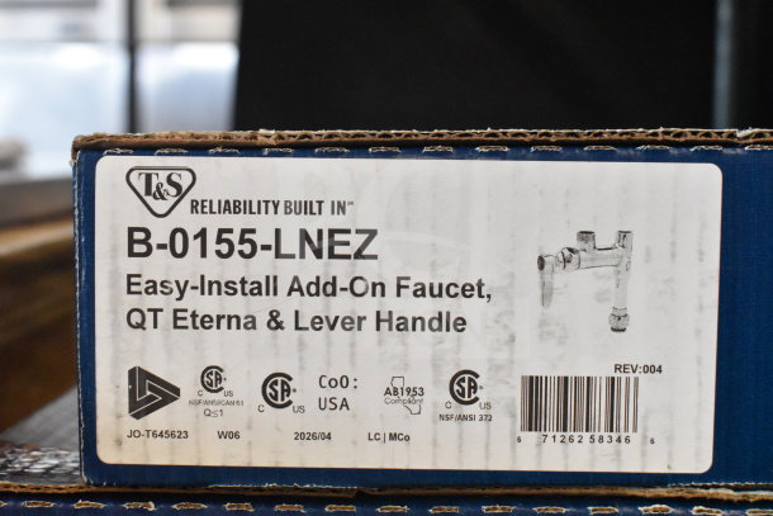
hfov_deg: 36.9
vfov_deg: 25.1
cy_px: 258
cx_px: 386
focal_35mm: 54
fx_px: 1160
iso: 6400
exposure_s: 1/160
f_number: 7.1
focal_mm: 36
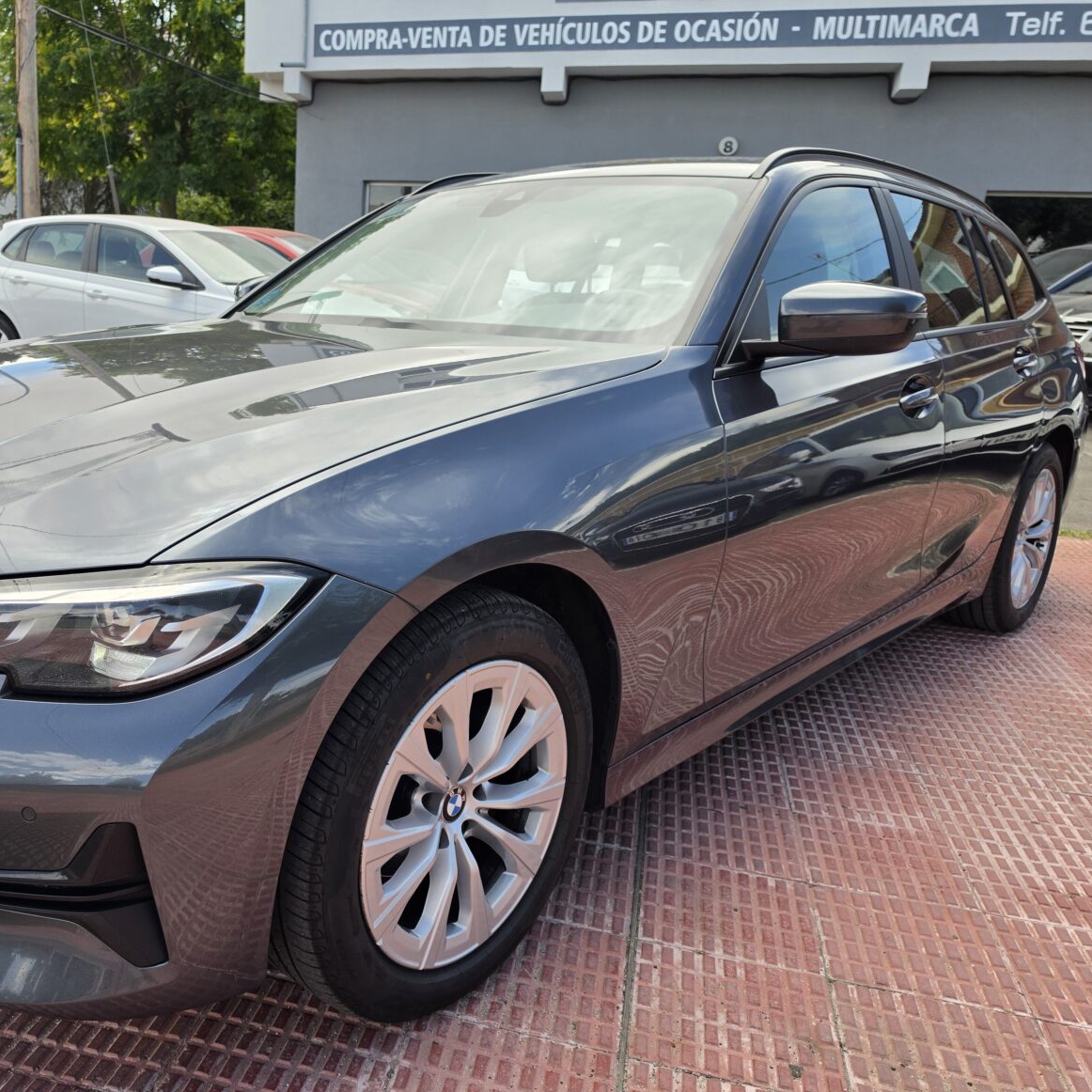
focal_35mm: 28
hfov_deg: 56.2
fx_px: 999
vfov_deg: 57.3
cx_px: 375
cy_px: 562
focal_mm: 6.5
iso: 64
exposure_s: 1/2192
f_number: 1.4
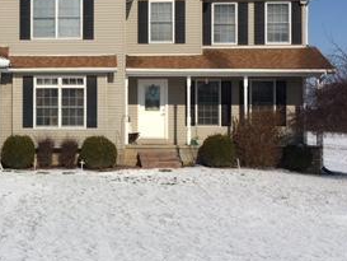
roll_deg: -1.2
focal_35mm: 68
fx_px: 682
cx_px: 37
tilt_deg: +1.3
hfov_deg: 27.5
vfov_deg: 21.6
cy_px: 104
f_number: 2.2
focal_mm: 4.15
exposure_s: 1/4525
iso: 25
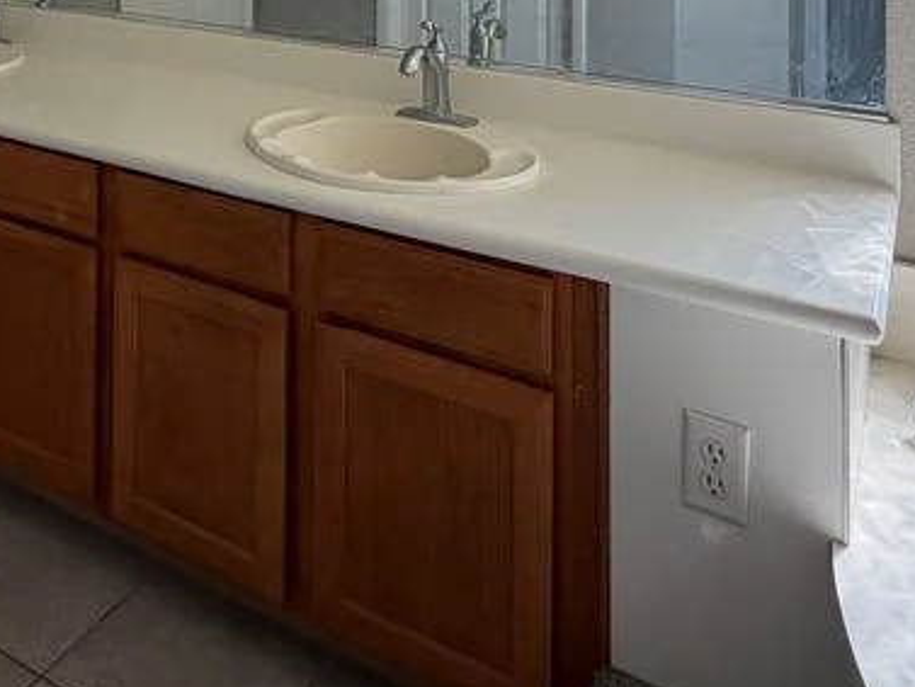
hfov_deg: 47.9
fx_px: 1005
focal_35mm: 38
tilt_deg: +1.0
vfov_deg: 30.7
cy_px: -175
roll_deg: -1.5
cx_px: 282
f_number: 2.2
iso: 50
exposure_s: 1/139
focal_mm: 2.22
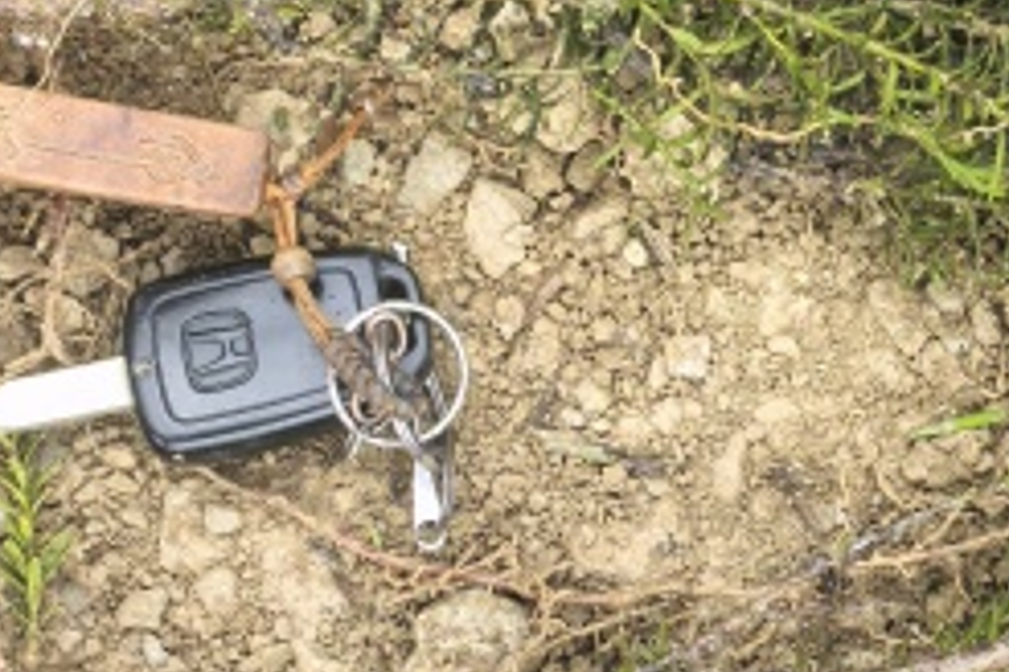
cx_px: 890
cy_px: 440
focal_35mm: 122
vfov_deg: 11.2
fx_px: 3419
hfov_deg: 16.6
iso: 50
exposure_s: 1/262
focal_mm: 5.75
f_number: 2
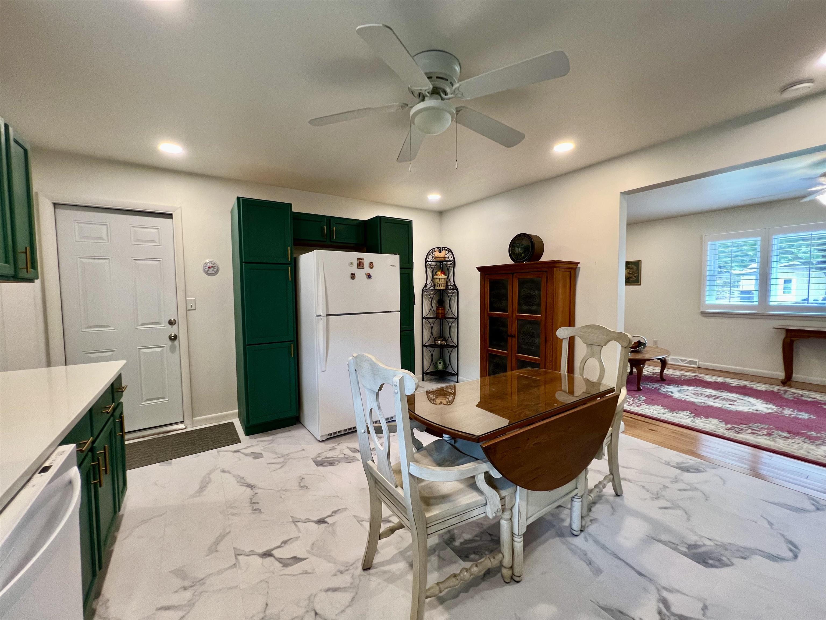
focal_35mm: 13
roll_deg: +1.1
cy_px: 310
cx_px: 413
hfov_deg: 106.2
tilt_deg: -3.4
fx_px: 310
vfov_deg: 89.9
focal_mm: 1.57
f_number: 1.8
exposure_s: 1/60
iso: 160
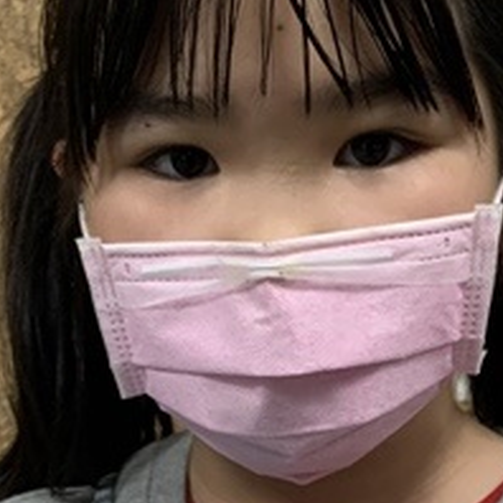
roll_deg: +1.6
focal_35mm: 87
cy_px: 602
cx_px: 215
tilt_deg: -14.0
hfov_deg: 19.9
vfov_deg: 18.9
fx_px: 1430
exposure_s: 1/60
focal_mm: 4.25
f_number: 1.8
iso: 100
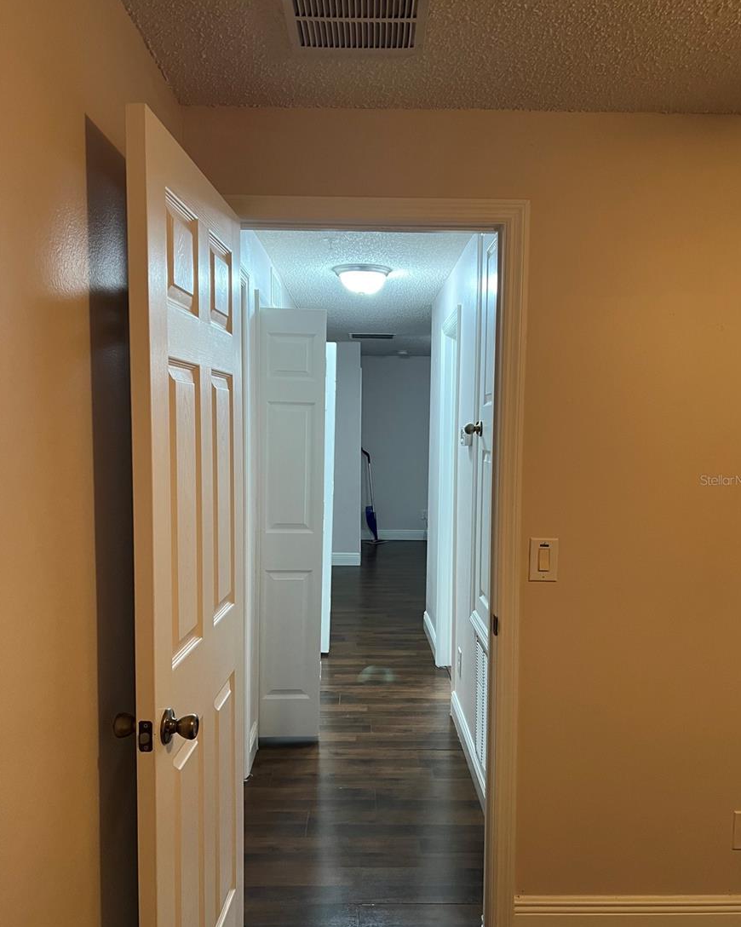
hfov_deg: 51.5
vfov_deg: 62.2
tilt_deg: -3.3
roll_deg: -0.9
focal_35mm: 28
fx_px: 768
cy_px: 480
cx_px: 377
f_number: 1.5
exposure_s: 1/60
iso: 320
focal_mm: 5.7
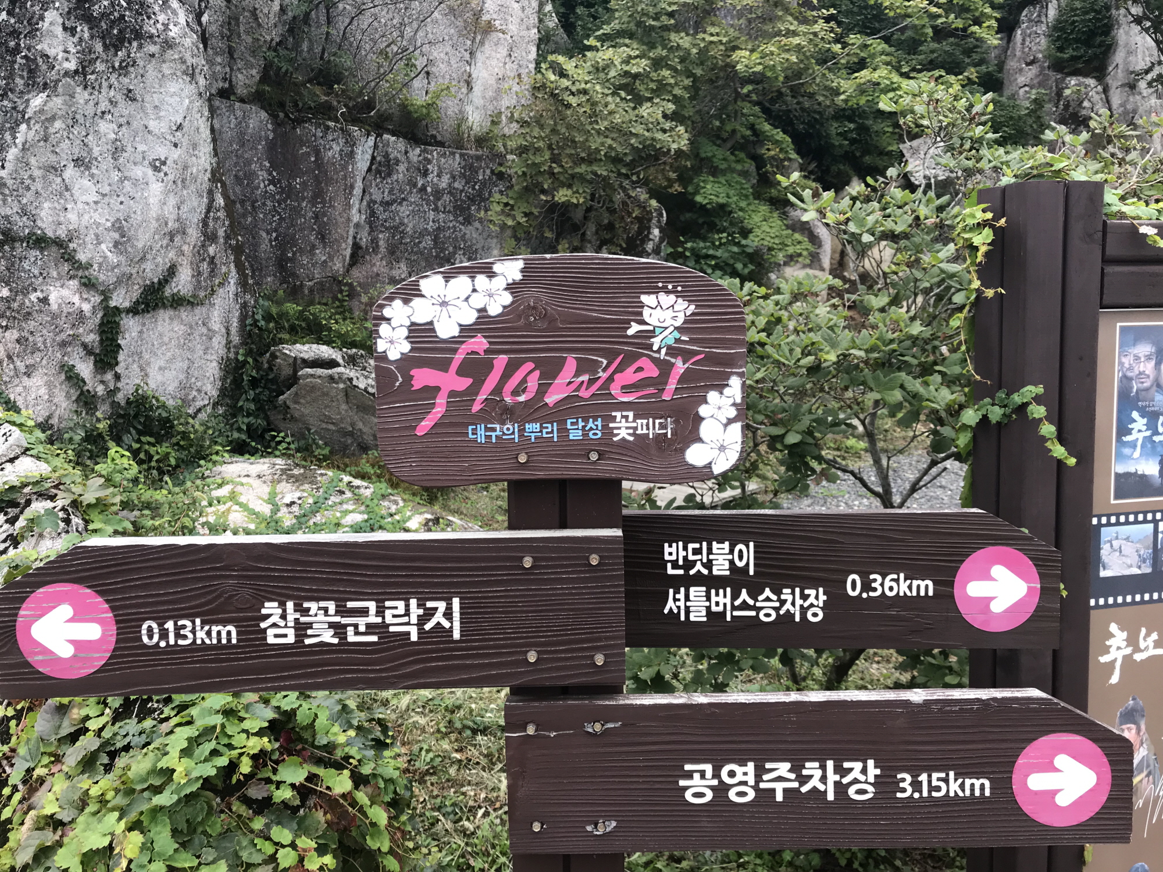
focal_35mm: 28
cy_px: 436
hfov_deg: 63.4
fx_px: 941
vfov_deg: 49.7
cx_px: 582
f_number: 1.8
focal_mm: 3.99
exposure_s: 1/120
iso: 25
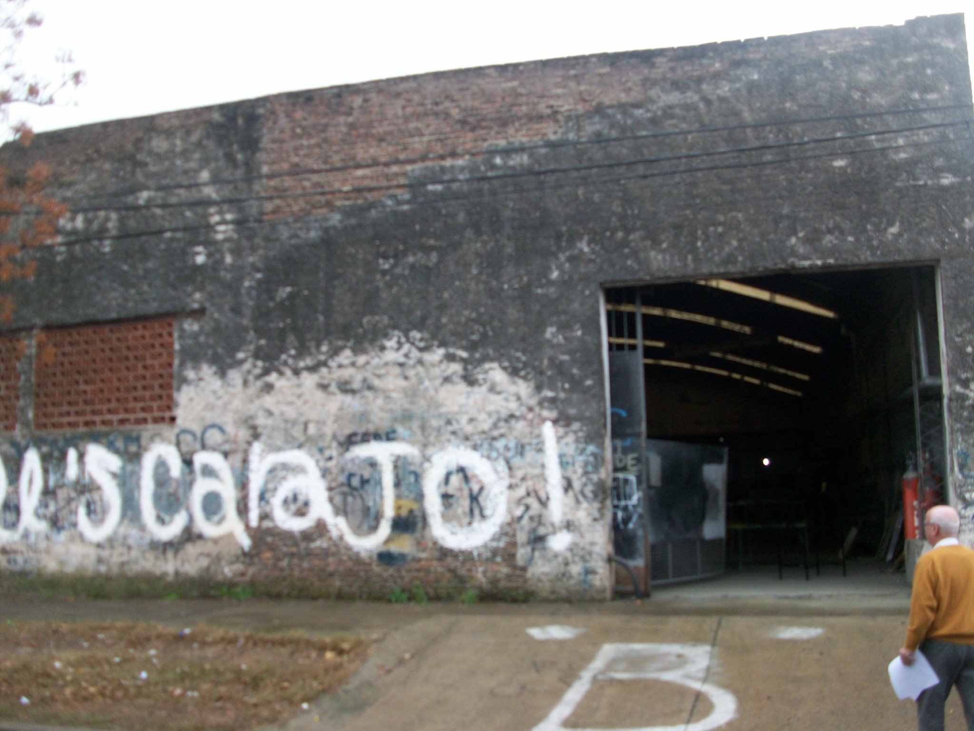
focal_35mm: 34
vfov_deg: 41.8
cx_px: 487
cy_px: 366
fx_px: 957
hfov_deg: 54.0
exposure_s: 1/126
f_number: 2.8
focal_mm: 5.7
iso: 64
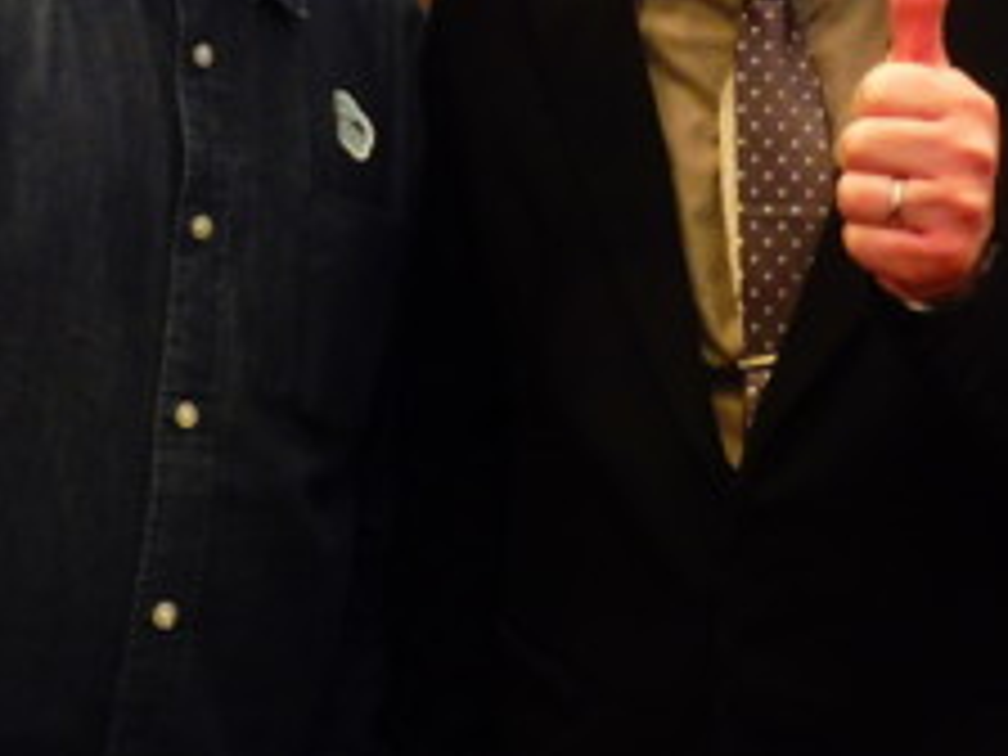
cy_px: -122
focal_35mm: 61
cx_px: 477
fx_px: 1776
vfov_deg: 22.4
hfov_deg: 31.7
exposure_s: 1/13
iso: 400
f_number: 3.3
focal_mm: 4.3
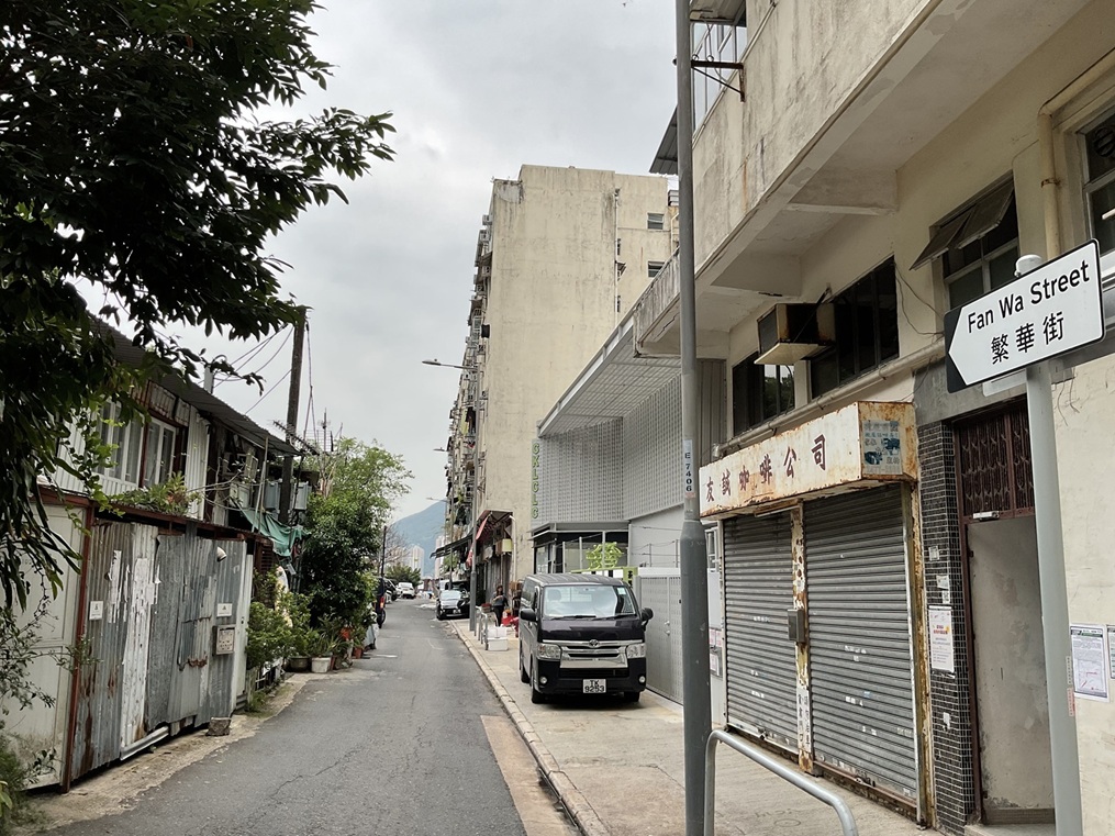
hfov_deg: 61.7
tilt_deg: +8.7
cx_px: 558
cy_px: 418
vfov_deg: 48.2
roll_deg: -0.2
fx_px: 934
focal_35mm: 29
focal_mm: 3
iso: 16
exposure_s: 1/855
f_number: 1.8
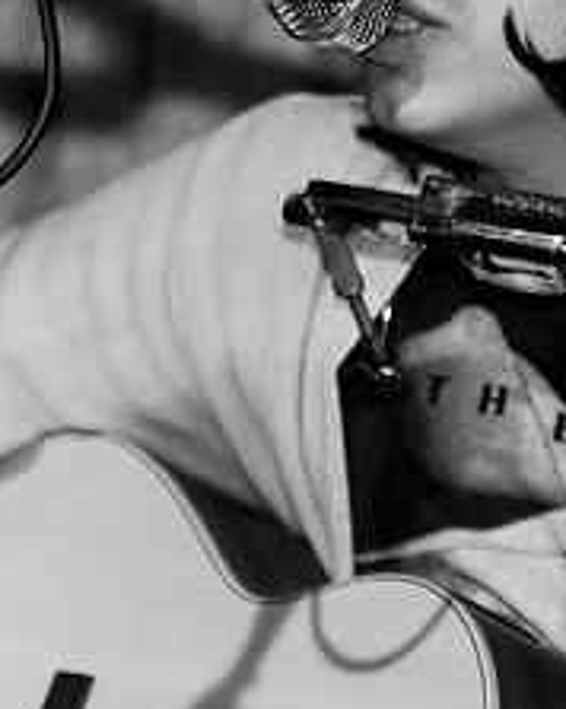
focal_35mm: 256
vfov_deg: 7.6
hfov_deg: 6.0
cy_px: 196
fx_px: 5368
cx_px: 178
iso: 800
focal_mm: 70
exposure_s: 1/60
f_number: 2.8
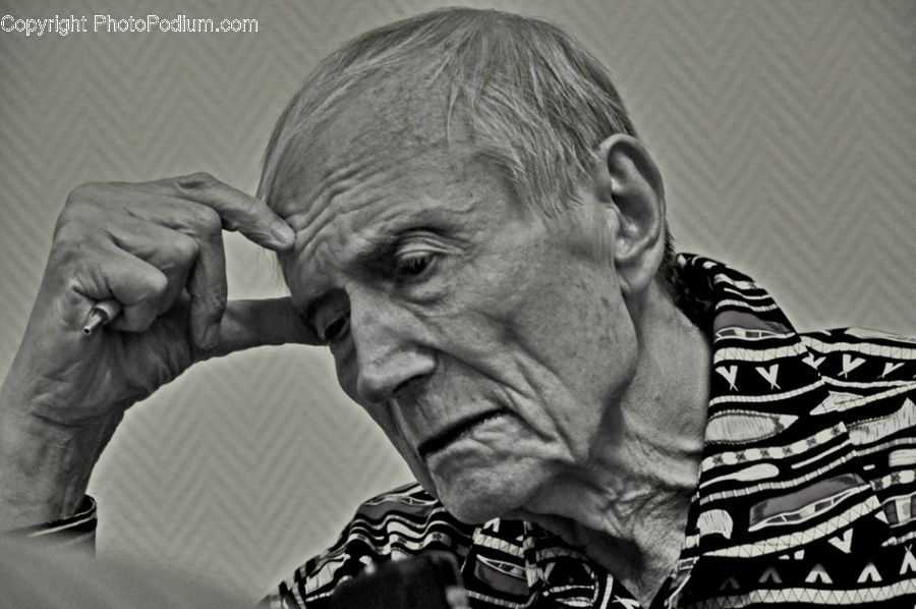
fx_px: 3241
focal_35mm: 128
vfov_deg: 10.7
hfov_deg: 16.1
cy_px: 304
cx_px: 458
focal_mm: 85
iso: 1600
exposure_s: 1/30
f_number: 5.6
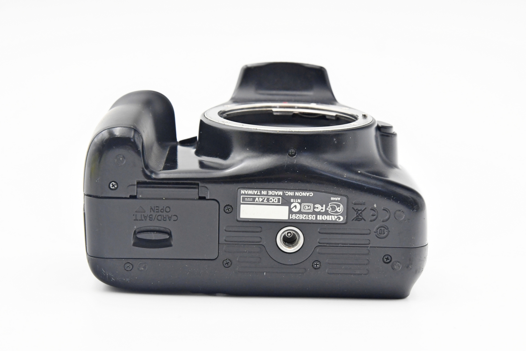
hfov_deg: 24.2
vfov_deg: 16.3
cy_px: 176
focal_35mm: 84
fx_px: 1227
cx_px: 263
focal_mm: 56
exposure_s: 1/100
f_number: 8
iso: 1600
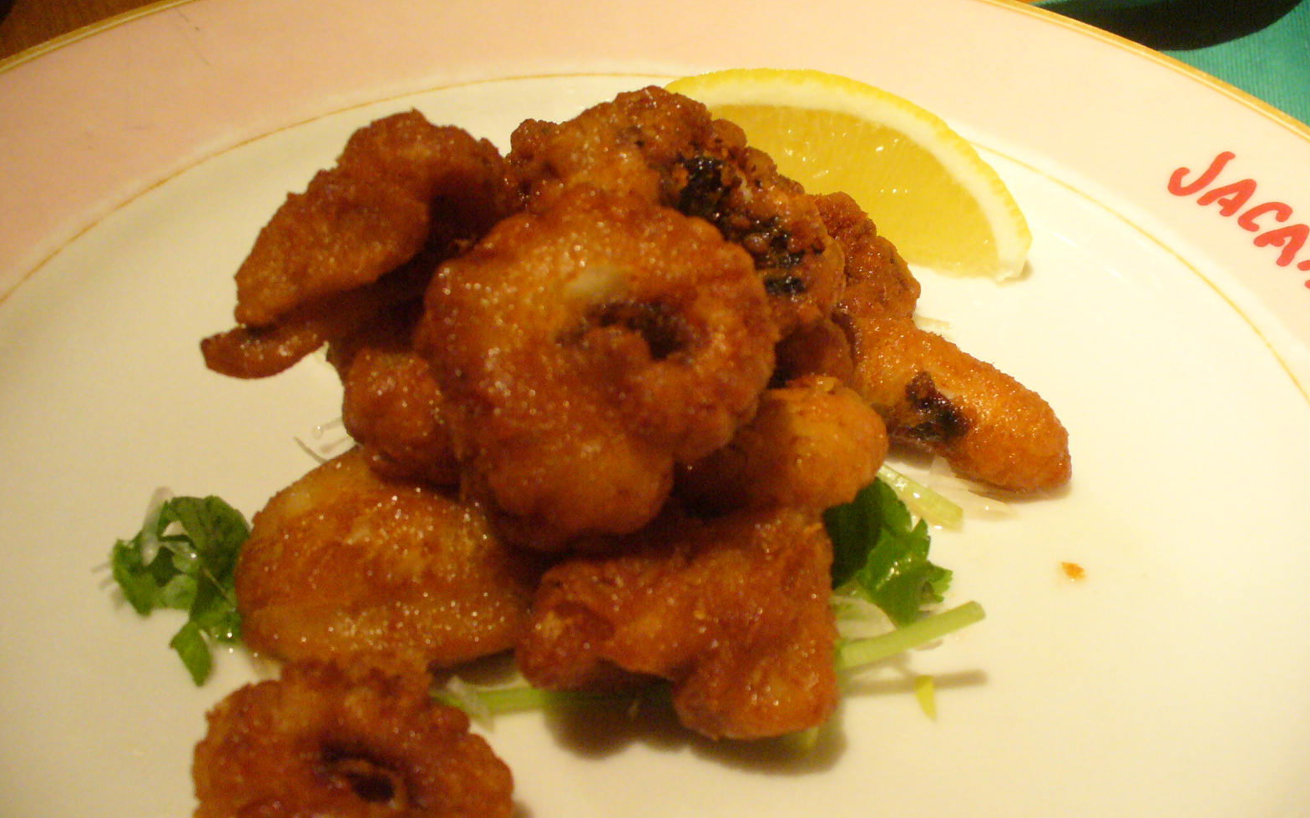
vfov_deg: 31.9
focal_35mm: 40
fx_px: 1428
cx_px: 662
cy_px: 465
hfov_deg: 49.3
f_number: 2.8
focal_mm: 6.1
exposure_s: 1/60
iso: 400
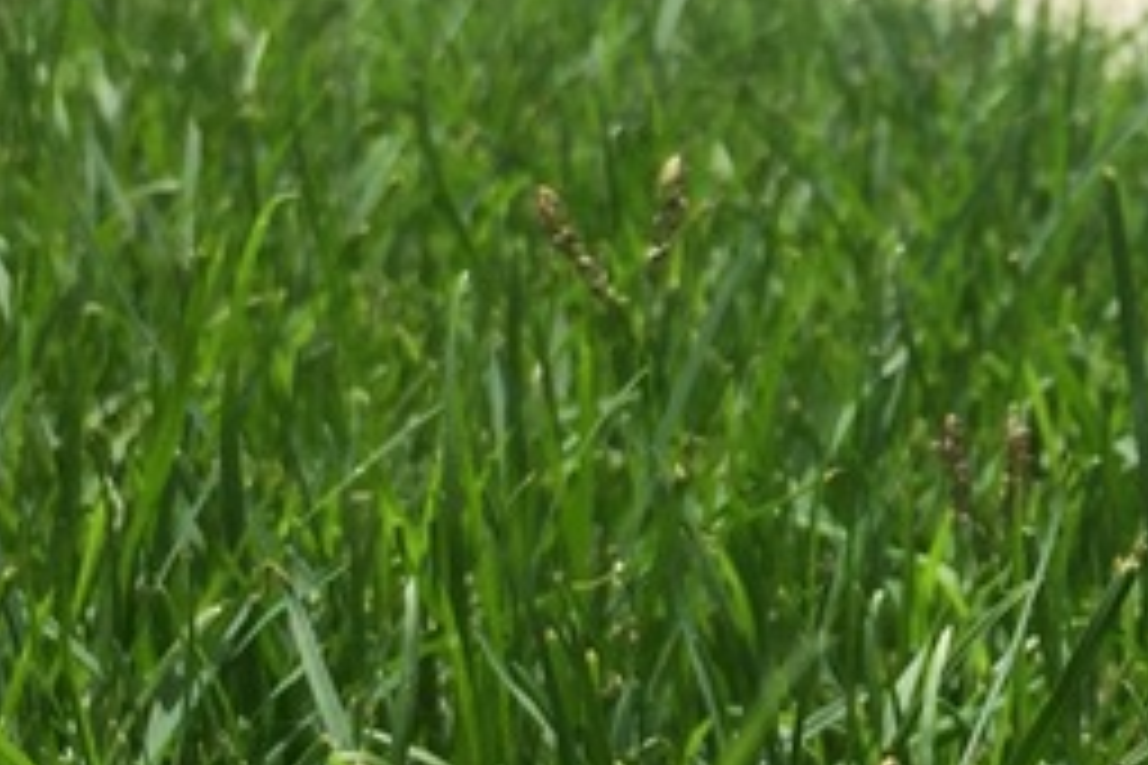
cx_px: 1328
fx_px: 3858
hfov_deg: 16.3
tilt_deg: -6.4
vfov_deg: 11.3
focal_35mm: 121
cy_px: 126
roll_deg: -2.9
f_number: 2.2
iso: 32
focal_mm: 4.15
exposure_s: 1/1799
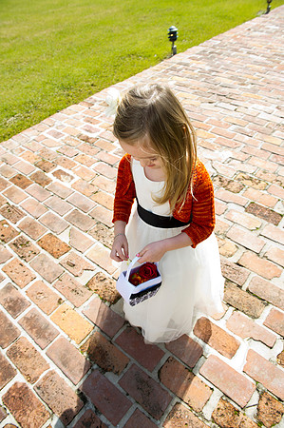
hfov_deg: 53.0
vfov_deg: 73.8
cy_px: 214
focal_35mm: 24
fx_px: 285
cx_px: 142
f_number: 5.6
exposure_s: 1/200
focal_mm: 24
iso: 100
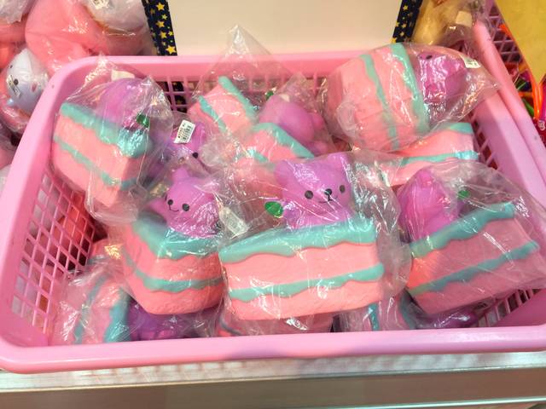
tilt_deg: -55.3
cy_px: 204
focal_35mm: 29
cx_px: 273
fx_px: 457
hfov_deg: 61.7
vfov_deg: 48.2
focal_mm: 4.15
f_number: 2.2
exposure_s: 1/33
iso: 64
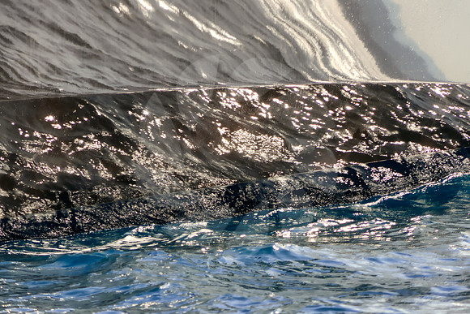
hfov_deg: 4.4
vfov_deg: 2.9
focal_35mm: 471
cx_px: 235
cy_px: 157
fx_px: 6150
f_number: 4.5
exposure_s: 1/400
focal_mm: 172.8
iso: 125
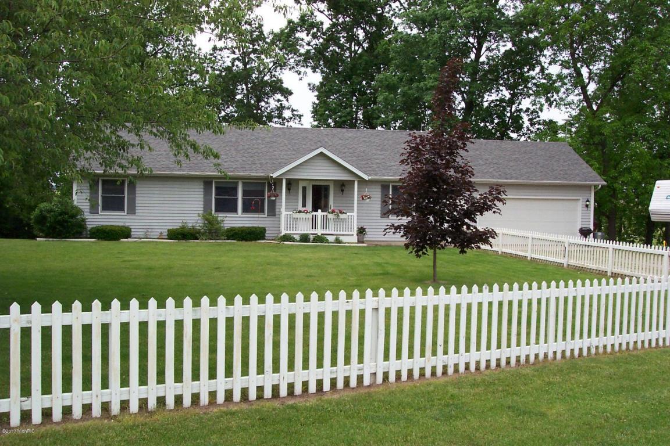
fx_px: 707
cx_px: 335
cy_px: 223
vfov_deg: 35.1
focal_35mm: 38
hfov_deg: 50.7
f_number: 4.8
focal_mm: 8
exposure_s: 1/350
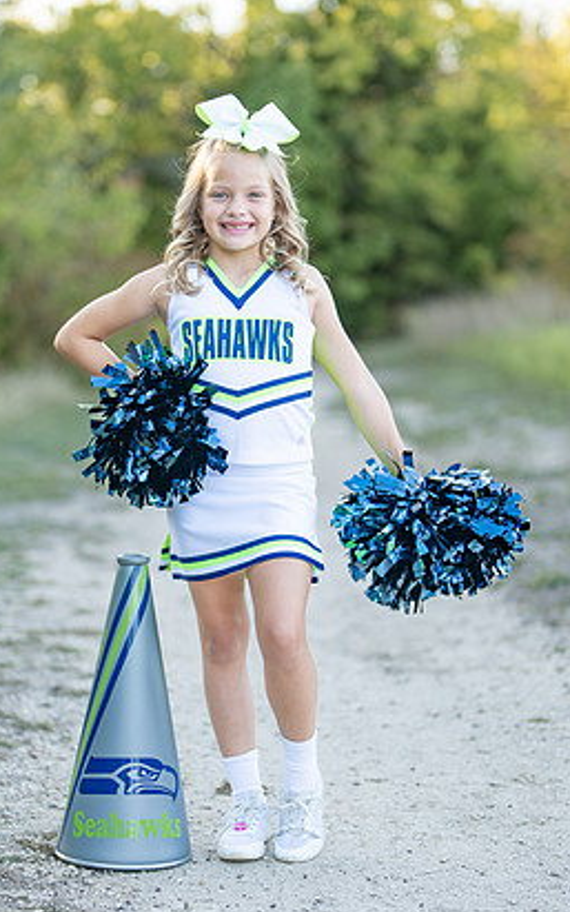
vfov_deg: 22.8
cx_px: 230
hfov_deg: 14.4
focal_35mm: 91
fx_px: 2261
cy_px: 484
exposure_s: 1/800
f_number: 1.2
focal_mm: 50
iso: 100
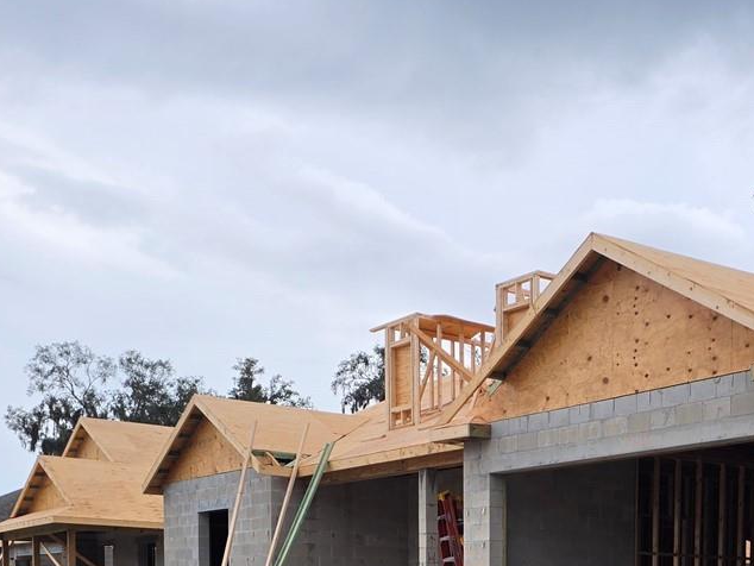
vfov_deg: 23.1
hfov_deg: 31.9
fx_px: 1264
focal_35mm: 58
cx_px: 654
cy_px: 680
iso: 25
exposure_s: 1/180
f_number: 1.7
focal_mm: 6.25
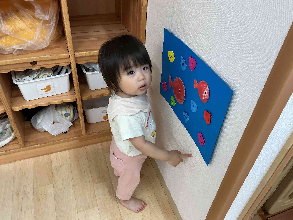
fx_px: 245
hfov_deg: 61.7
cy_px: 110
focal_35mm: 29
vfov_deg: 48.2
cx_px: 146
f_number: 1.8
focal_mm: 3
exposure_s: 1/60
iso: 40
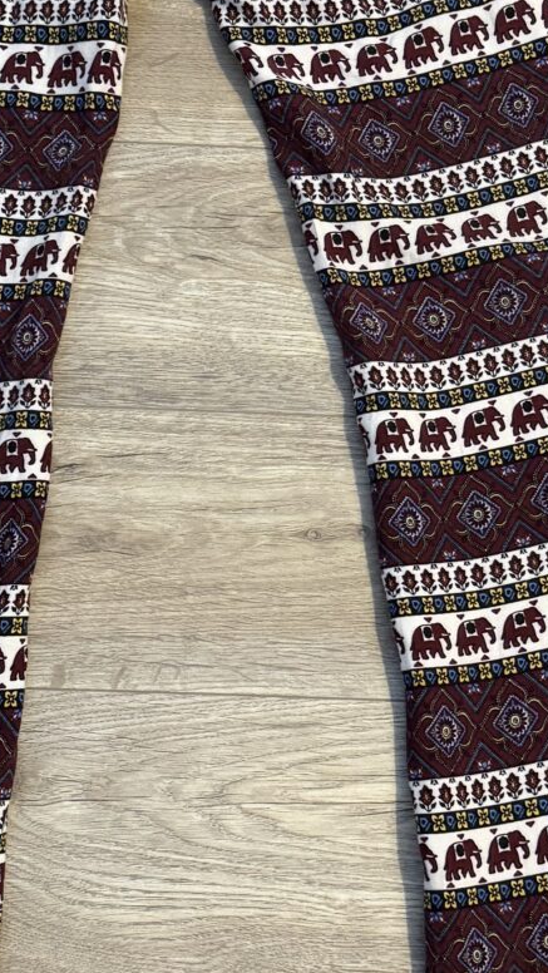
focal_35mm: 69
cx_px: 222
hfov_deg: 17.5
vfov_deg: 30.5
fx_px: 1781
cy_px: 441
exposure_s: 1/40
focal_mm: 6.76
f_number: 1.78
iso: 640
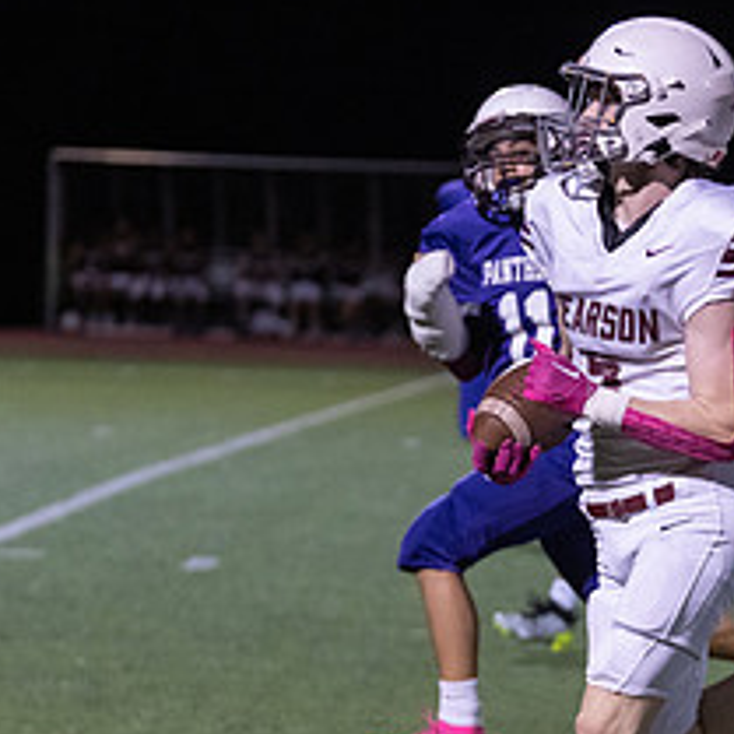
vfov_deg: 7.5
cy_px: 437
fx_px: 5590
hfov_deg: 7.5
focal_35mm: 233
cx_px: 681
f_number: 2.8
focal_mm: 93
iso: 5000
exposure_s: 1/1250
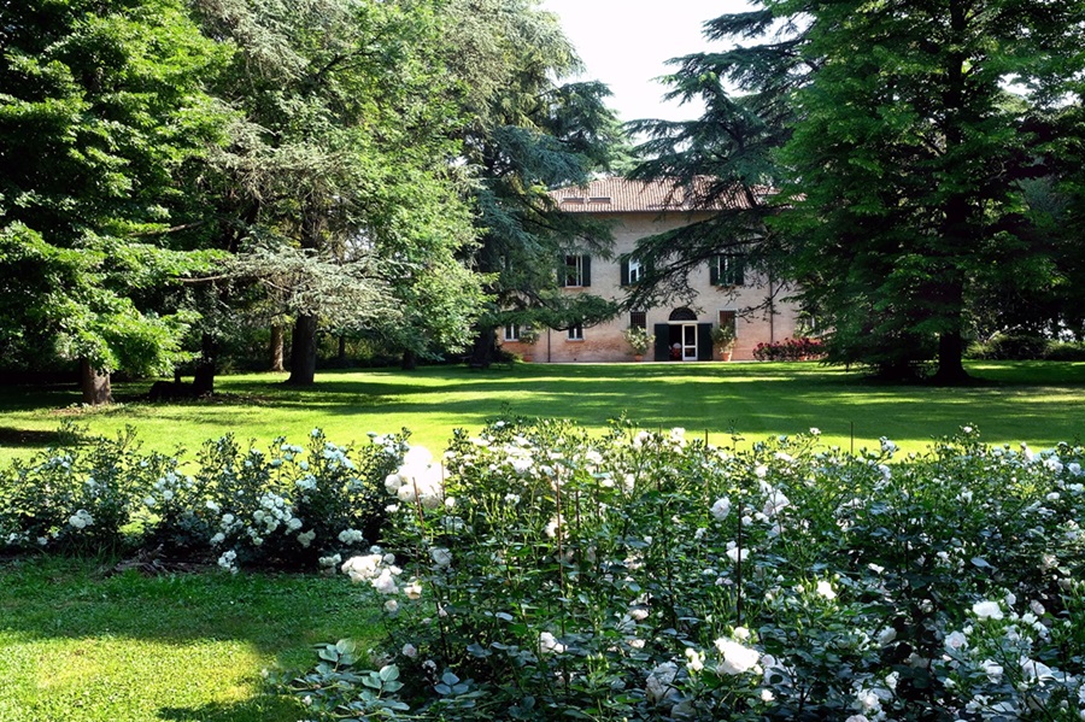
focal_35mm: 45
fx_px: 1355
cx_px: 542
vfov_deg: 29.8
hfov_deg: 43.6
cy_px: 361
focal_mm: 30.2
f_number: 22
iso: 800
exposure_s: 1/30
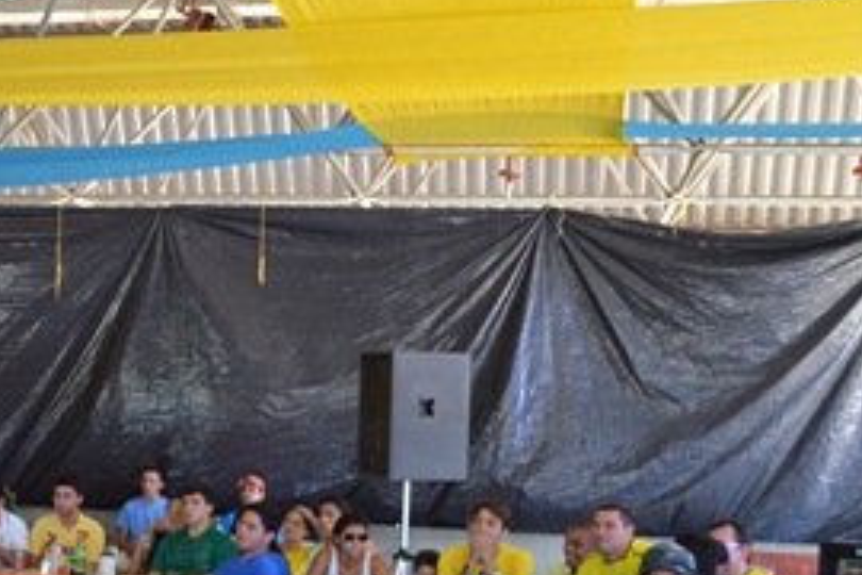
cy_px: 407
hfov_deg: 27.1
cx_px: 26
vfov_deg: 19.1
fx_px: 1700
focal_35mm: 71
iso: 500
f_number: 3.8
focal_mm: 20
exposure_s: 1/60
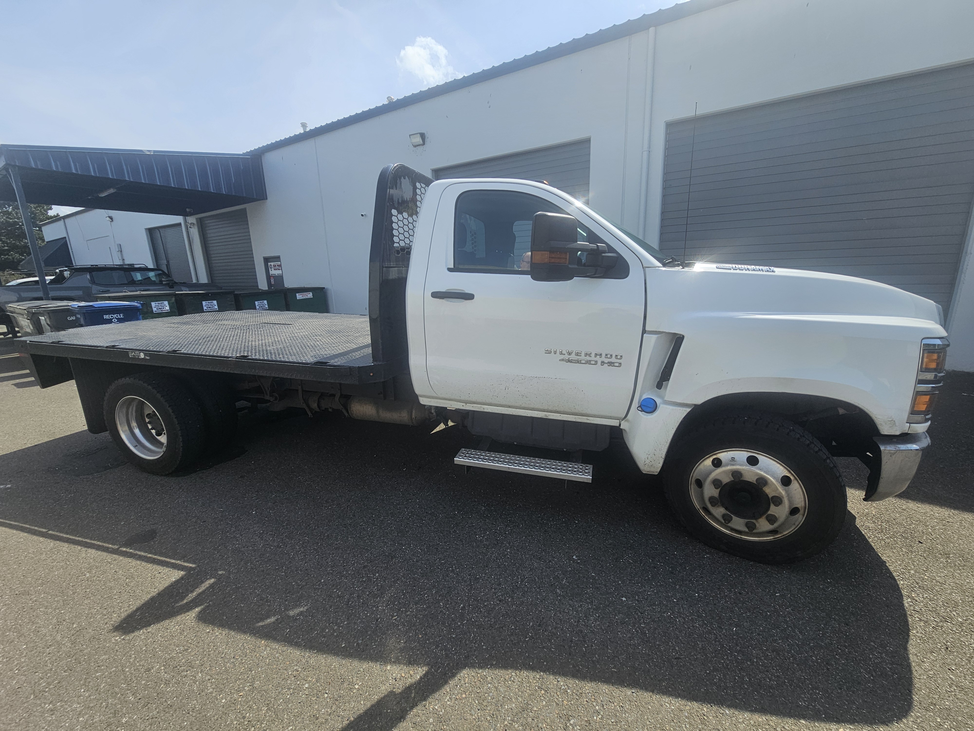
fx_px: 366
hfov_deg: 106.2
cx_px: 487
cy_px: 366
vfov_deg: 89.9
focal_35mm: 13
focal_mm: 2.2
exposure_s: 1/1686
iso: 50
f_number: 2.2
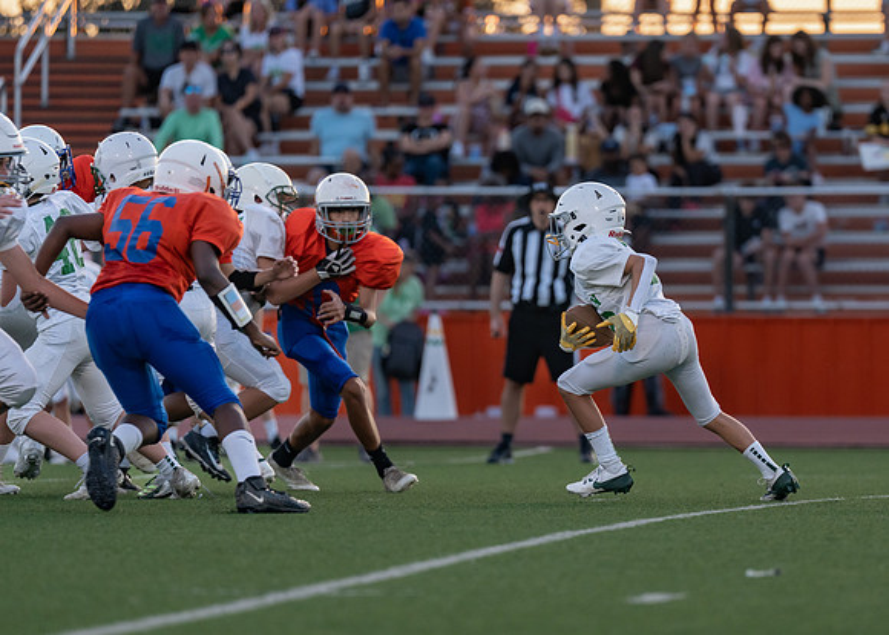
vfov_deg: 4.4
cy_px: 315
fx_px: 8183
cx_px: 622
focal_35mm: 324
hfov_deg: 6.2
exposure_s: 1/1000
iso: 640
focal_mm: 200
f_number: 2.8
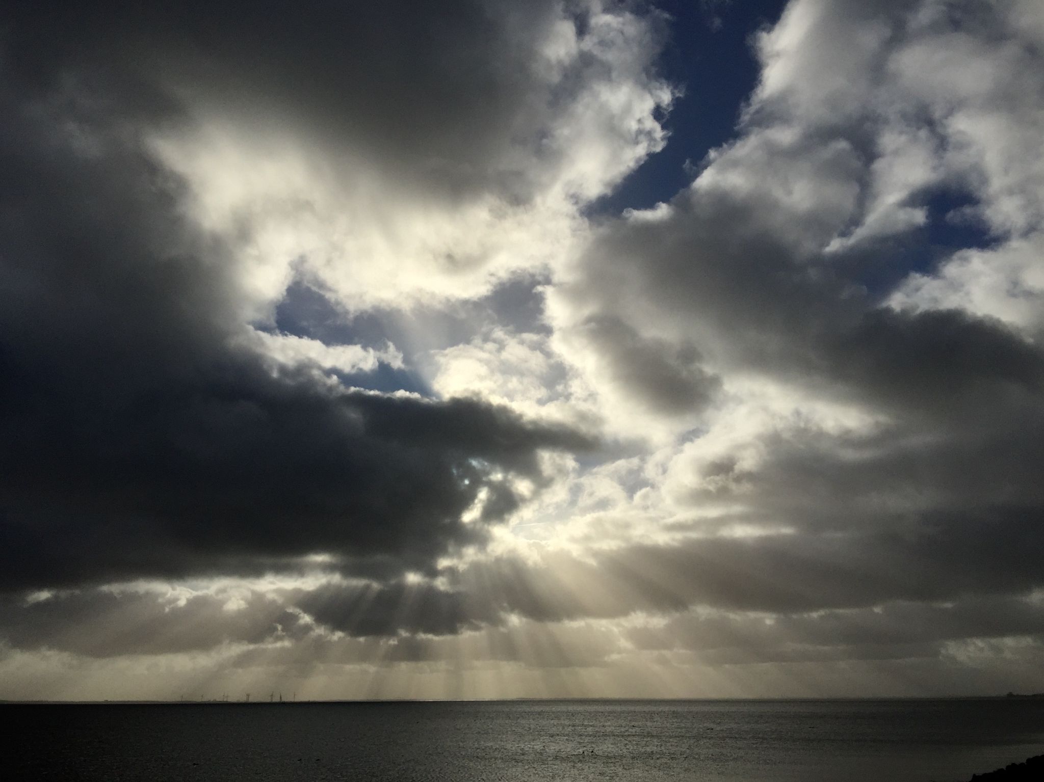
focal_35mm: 29
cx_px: 522
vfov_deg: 48.2
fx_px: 874
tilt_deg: +20.0
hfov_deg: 61.7
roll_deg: +0.4
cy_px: 391
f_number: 2.2
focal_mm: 4.15
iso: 32
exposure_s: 1/13333
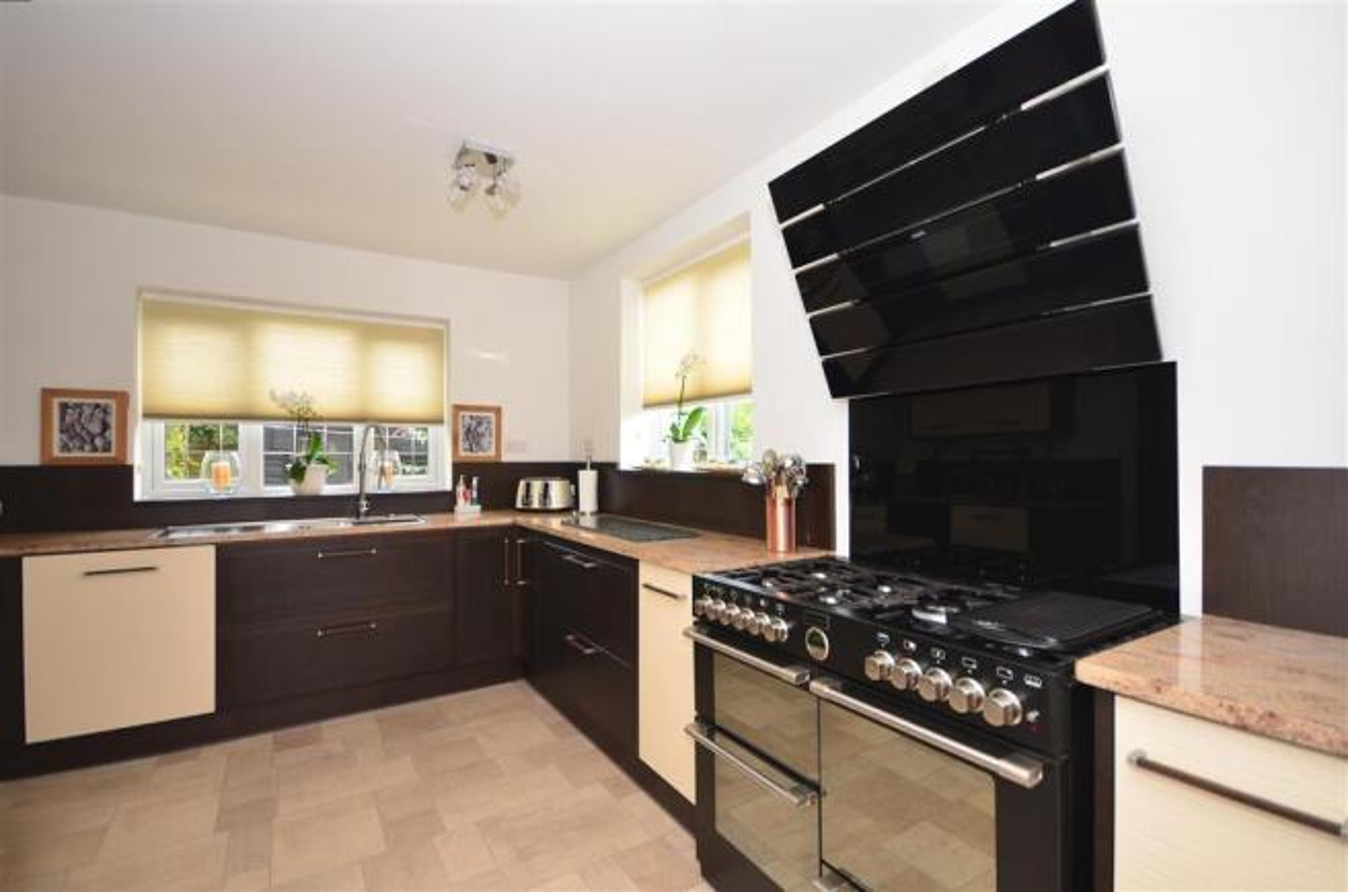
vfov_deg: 77.0
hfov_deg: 100.5
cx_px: 674
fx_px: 560
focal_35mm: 15
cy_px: 446
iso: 200
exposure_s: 1/15
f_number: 5
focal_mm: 10
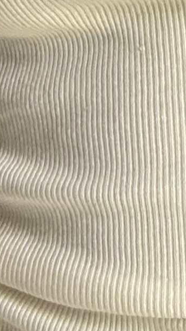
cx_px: 210
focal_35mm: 162
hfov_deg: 7.4
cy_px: -476
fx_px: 1422
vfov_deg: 11.1
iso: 400
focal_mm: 2.69
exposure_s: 1/36
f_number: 1.9
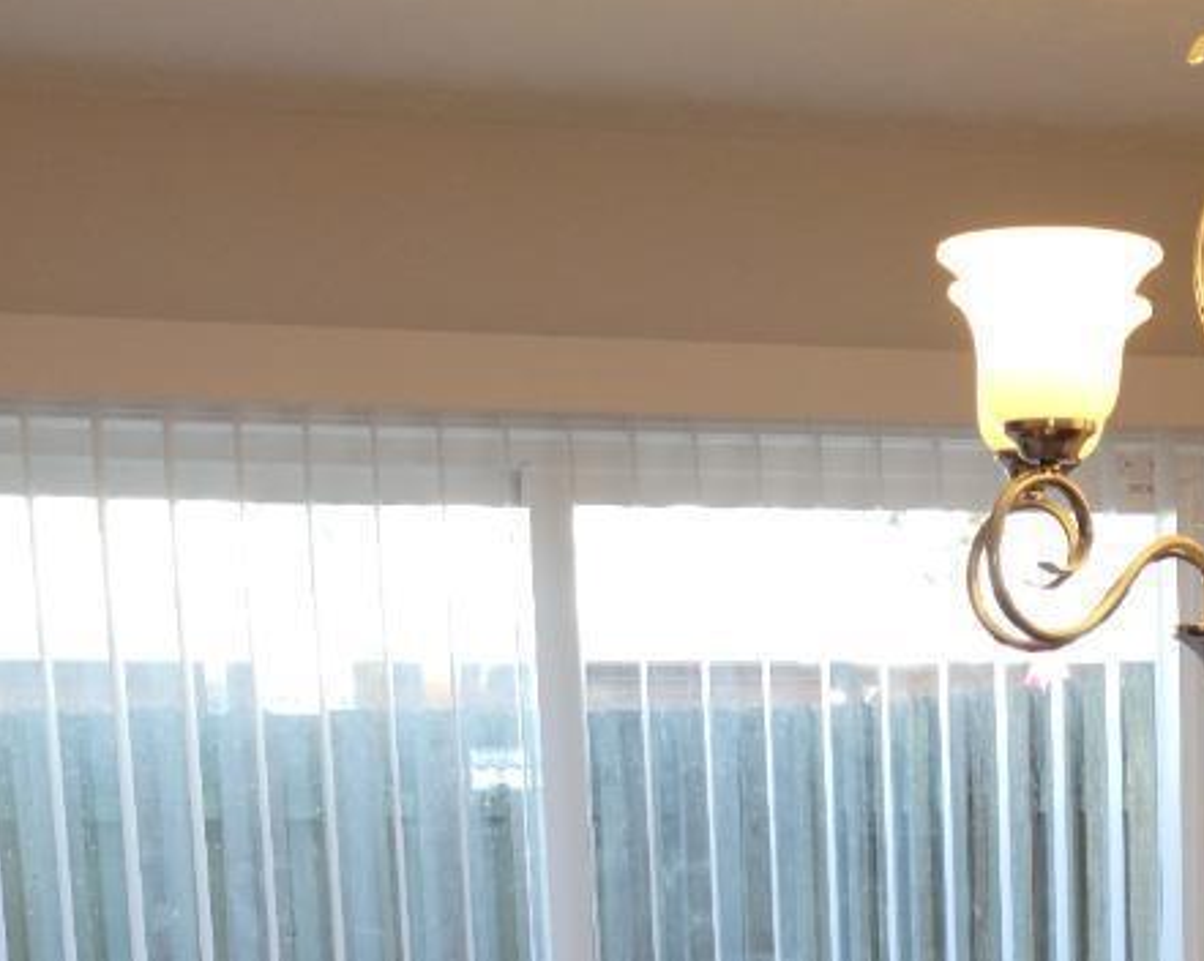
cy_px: 1336
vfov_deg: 15.5
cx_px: 1074
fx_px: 3311
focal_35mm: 93
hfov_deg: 20.2
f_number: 2
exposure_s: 1/30
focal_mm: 5.9
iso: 25
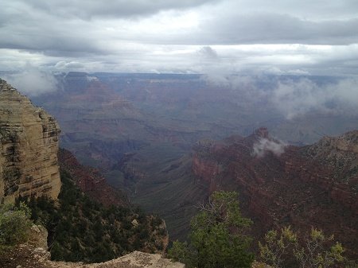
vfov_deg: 40.7
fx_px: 362
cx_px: 179
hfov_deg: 52.7
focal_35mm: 35
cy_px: 134
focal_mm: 4.28
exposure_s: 1/778
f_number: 2.4
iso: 50
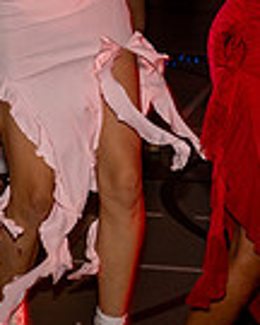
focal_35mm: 201
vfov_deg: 9.4
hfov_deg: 7.7
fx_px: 1933
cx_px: 116
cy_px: -98
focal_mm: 50
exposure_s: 1/80
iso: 1250
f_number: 4
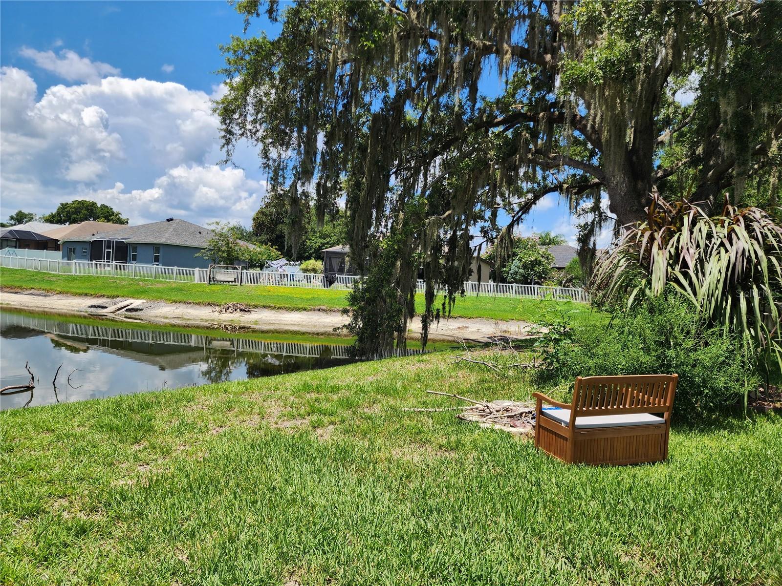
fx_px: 520
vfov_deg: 58.9
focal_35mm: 23
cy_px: 293
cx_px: 391
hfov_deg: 73.9
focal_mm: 6.4
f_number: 1.8
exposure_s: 1/947
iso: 12
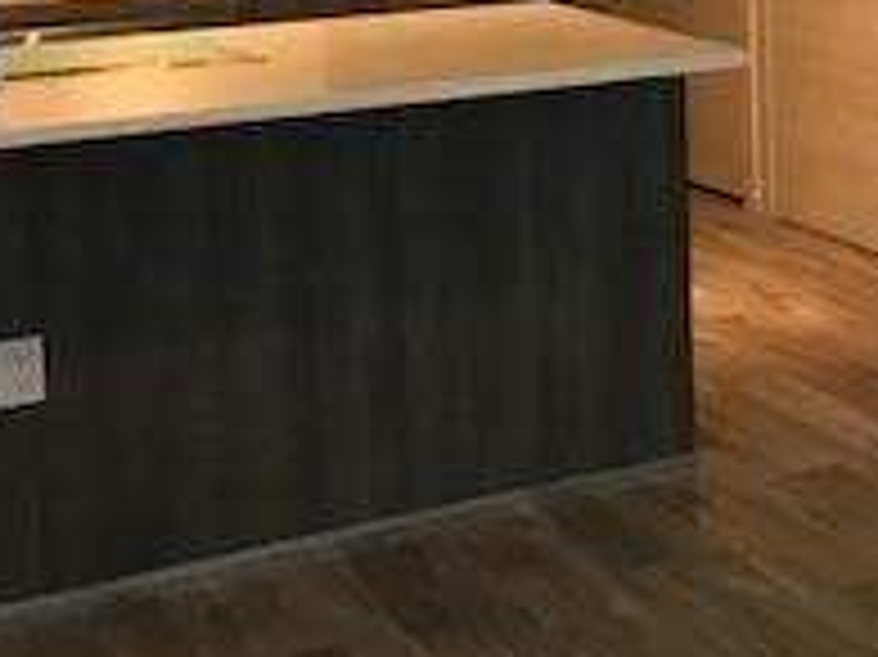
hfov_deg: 18.3
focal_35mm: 92
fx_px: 2332
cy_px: -112
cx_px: 1414
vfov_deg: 15.5
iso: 40
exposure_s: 1/20
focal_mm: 3.99
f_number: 1.8
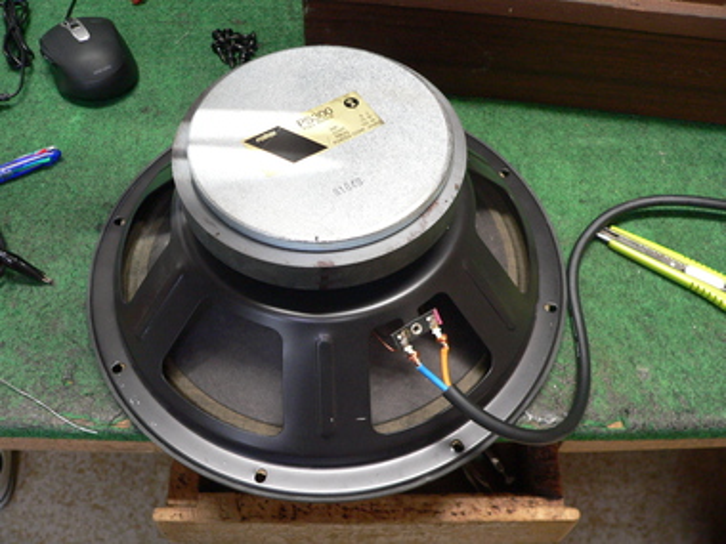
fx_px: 755
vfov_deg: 39.7
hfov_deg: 51.4
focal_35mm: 36
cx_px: 363
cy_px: 272
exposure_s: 1/10
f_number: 2.8
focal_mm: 6
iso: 200
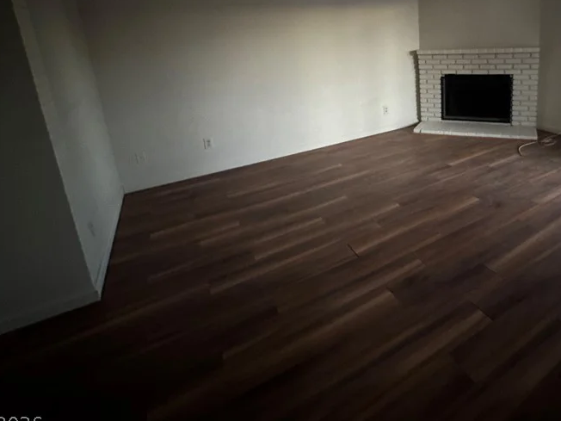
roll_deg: +2.8
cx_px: 390
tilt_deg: -13.8
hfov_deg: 73.2
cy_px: 108
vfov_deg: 58.1
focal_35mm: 22
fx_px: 357
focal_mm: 2.22
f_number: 2.2
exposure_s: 1/40
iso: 1600
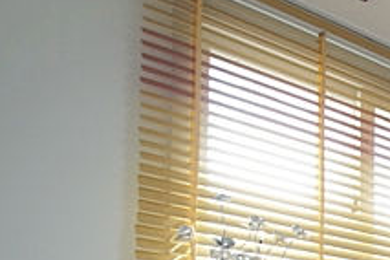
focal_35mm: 62
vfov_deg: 19.1
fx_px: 670
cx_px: 655
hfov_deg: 22.8
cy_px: 394
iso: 800
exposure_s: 1/160
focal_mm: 11
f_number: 3.5
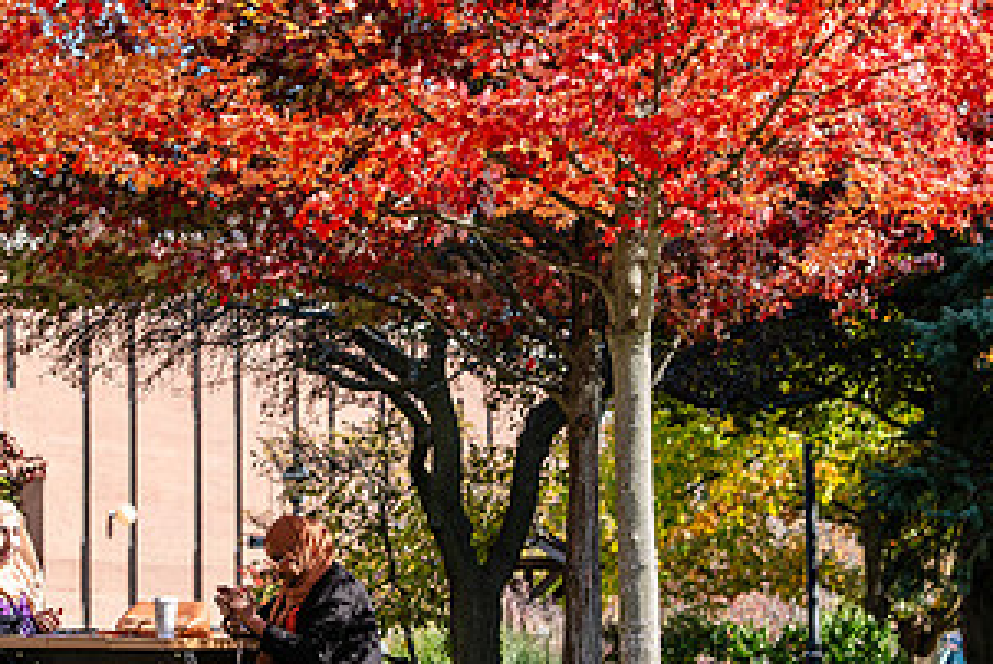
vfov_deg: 7.2
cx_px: 187
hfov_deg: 10.7
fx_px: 5301
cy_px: 330
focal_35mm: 192
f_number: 6.3
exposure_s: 1/320
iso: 160
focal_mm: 100
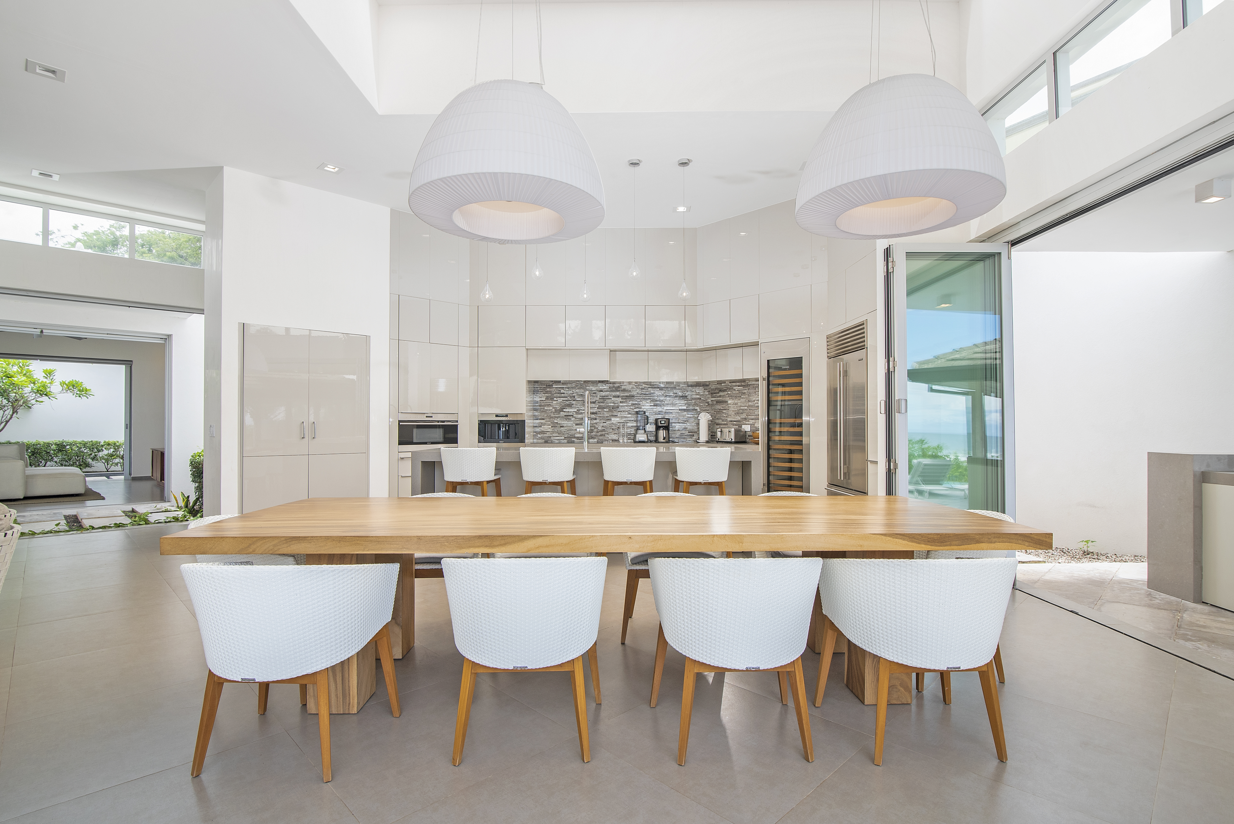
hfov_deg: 93.2
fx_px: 583
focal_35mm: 17
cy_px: 412
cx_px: 617
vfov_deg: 70.5
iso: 320
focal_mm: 17
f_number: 7.1
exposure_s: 1/50
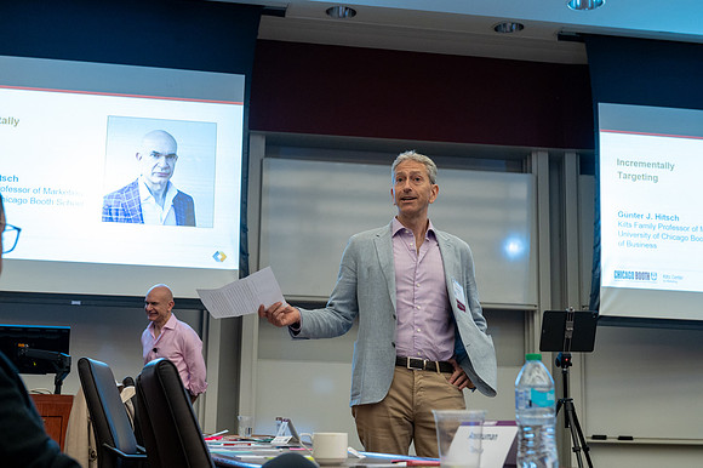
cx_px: 352
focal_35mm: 52
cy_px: 234
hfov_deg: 38.2
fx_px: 1015
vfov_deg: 26.0
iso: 1600
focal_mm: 52
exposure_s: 1/80
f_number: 5.6
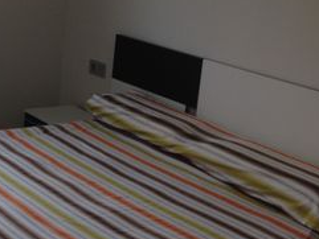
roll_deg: -5.3
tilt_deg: -9.7
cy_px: 70
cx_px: 23
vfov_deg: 17.9
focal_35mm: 82
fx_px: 756
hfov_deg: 23.1
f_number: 2.4
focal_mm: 4.12
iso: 50
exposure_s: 1/60
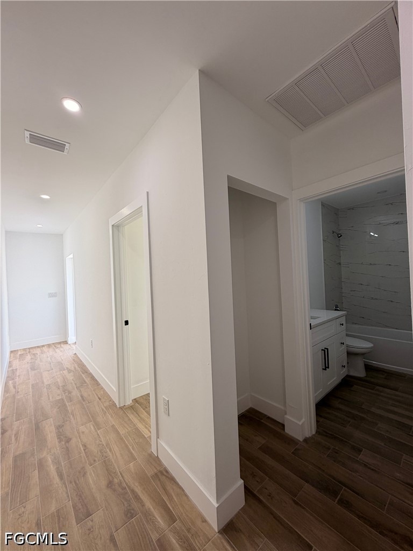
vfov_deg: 102.1
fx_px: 223
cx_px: 206
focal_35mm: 14
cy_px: 276
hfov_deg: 85.7
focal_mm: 2.22
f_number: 2.2
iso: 64
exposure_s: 1/121
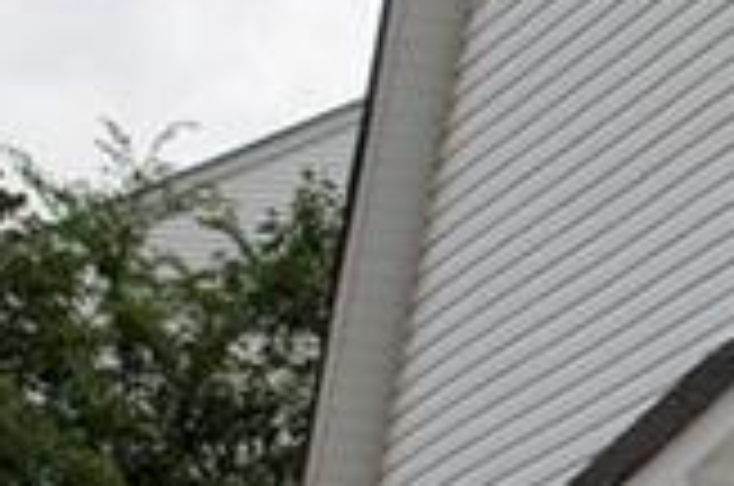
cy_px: 398
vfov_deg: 4.3
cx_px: 1932
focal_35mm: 315
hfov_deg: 6.2
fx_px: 6410
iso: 200
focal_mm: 50
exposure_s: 1/1000
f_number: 6.3
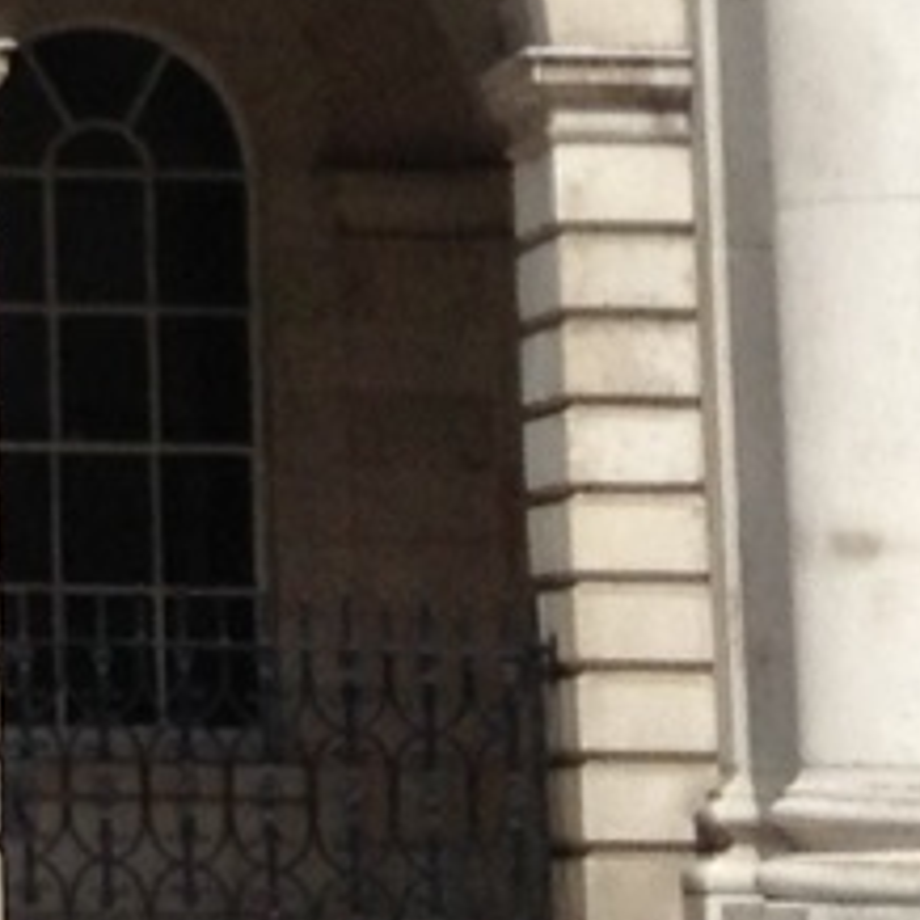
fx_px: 6435
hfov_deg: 8.0
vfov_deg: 8.0
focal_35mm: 214
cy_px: -610
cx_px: -633
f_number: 2.4
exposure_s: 1/1656
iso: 32
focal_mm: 3.3
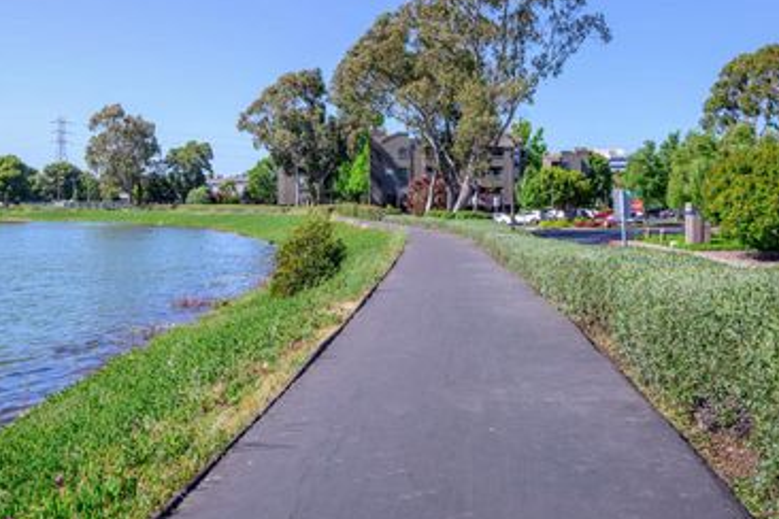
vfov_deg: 32.4
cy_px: 184
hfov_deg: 47.3
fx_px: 887
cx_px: 426
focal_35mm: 41
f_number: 8
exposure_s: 1/125
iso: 64
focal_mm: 30
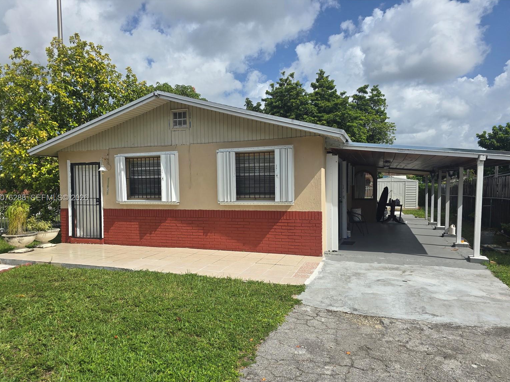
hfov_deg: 71.6
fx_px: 354
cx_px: 251
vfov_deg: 56.8
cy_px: 198
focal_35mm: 24
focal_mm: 6.3
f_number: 1.7
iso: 12
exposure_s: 1/1402
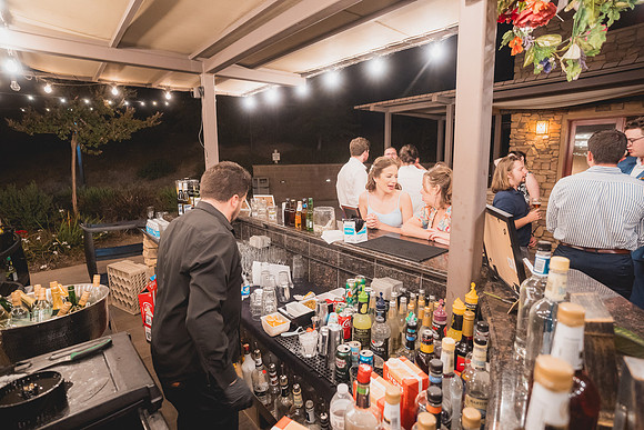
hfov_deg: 90.0
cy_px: 215
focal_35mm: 18
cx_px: 322
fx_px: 322
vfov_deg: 67.4
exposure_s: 1/125
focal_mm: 18
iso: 3200
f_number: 2.8
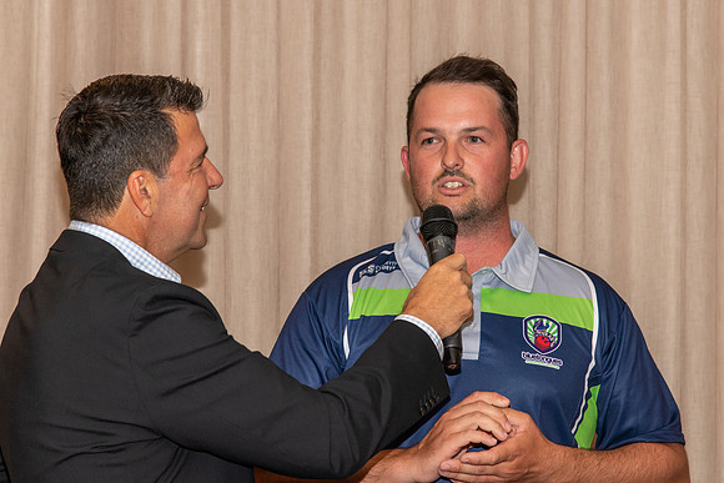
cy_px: 217
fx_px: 2322
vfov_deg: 11.9
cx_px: 398
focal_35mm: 115
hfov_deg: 17.7
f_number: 5.6
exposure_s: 1/60
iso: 800
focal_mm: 105
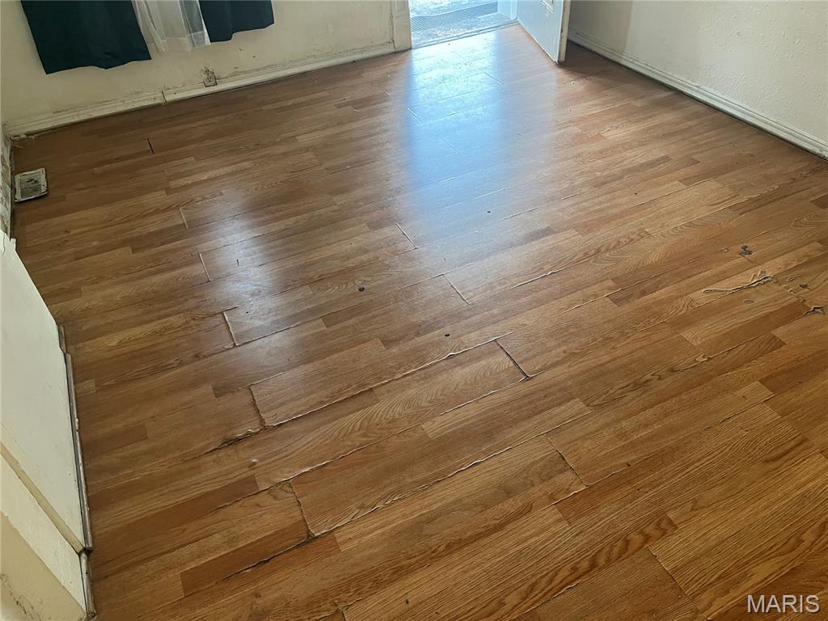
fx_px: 622
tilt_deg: -39.9
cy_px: 310
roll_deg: +3.8
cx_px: 414
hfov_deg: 67.3
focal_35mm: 26
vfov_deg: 53.1
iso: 250
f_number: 1.6
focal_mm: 5.1
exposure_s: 1/60
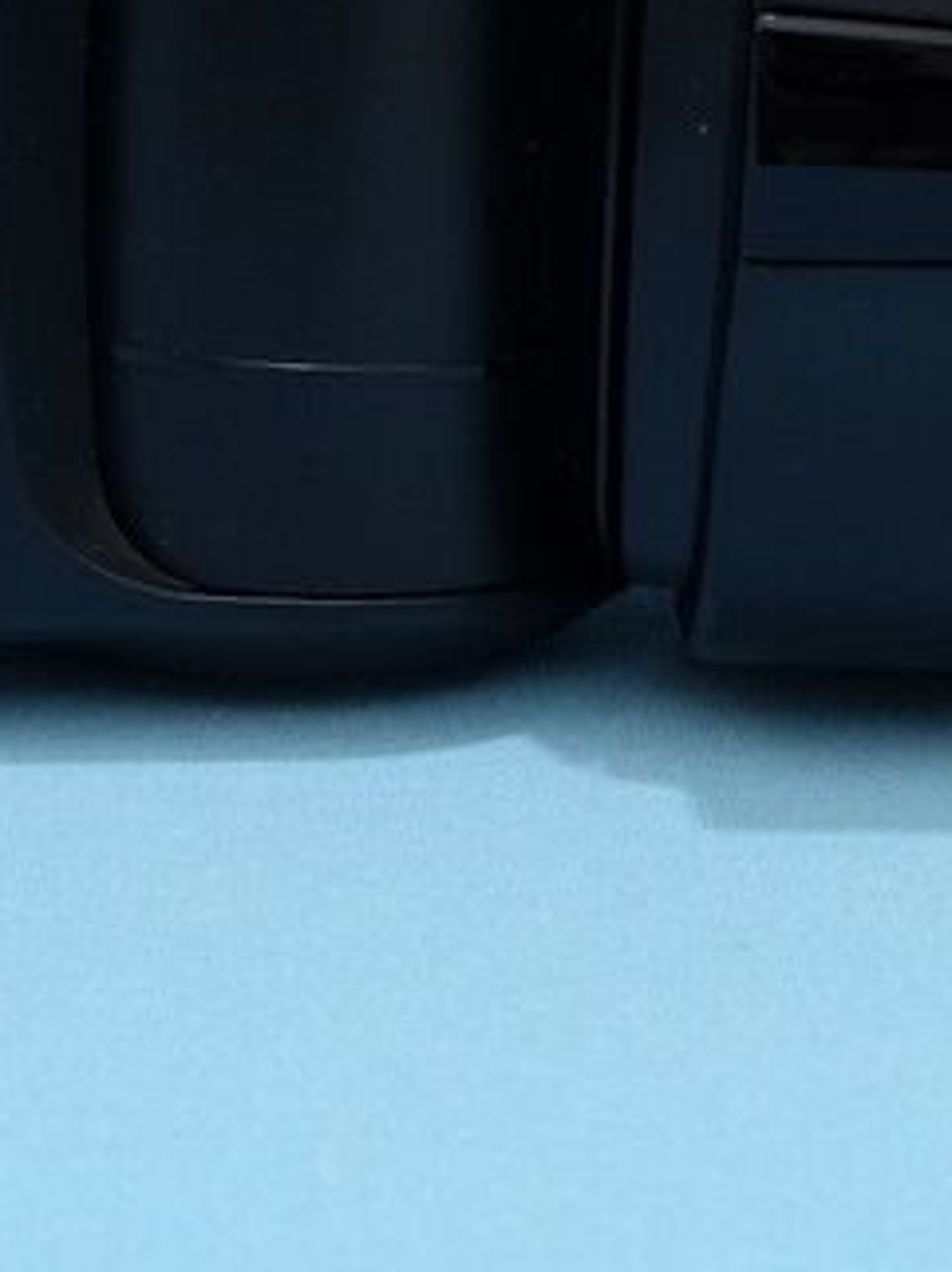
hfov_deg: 6.6
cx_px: 616
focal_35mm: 226
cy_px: 166
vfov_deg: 8.7
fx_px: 8298
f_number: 8
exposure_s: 1/125
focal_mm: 41.8
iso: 200
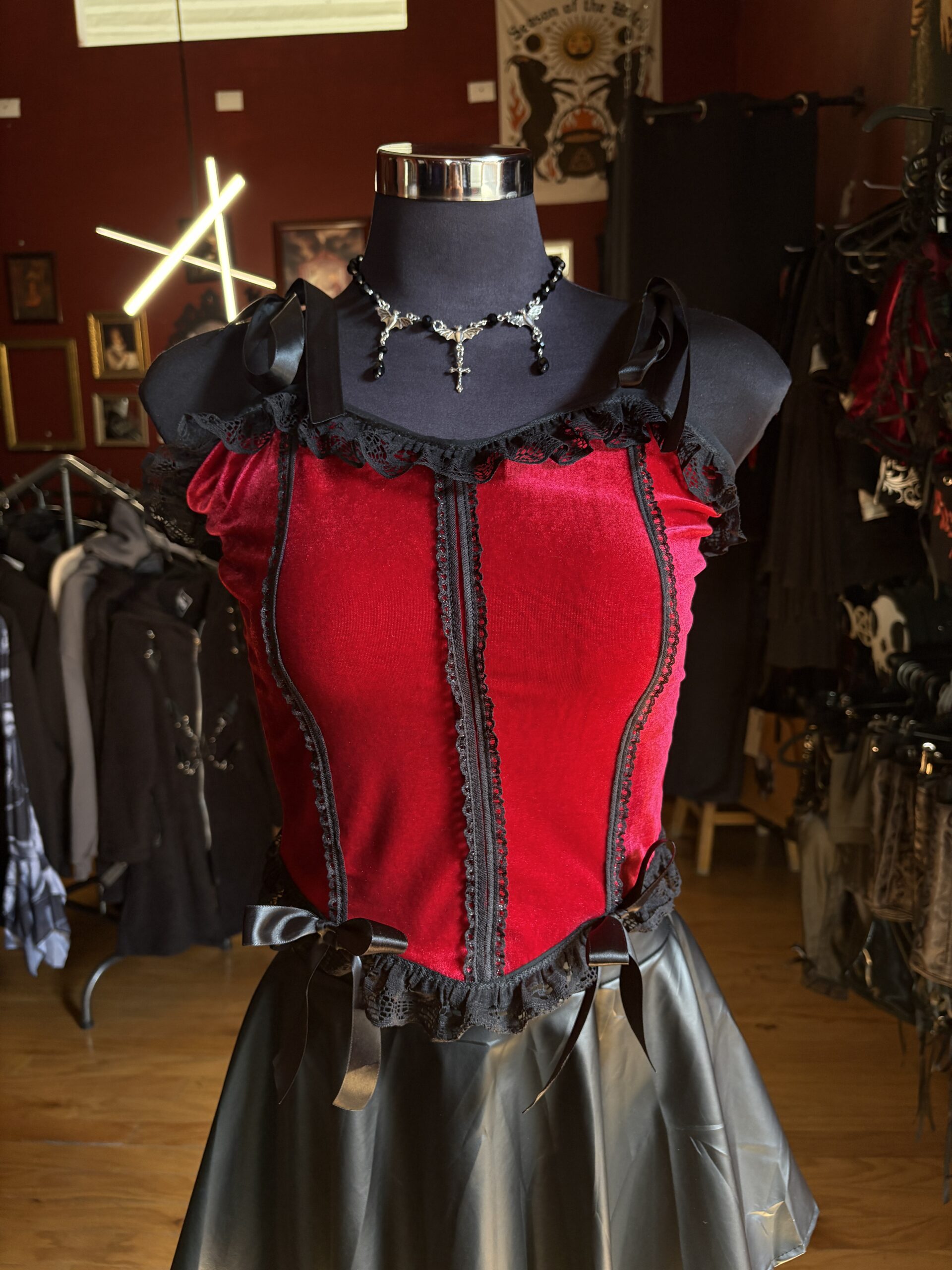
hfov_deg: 53.1
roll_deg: +1.2
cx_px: 476
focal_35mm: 26
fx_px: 953
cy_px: 635
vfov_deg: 67.3
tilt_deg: -9.9
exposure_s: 1/61
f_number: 1.6
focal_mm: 5.96
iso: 125
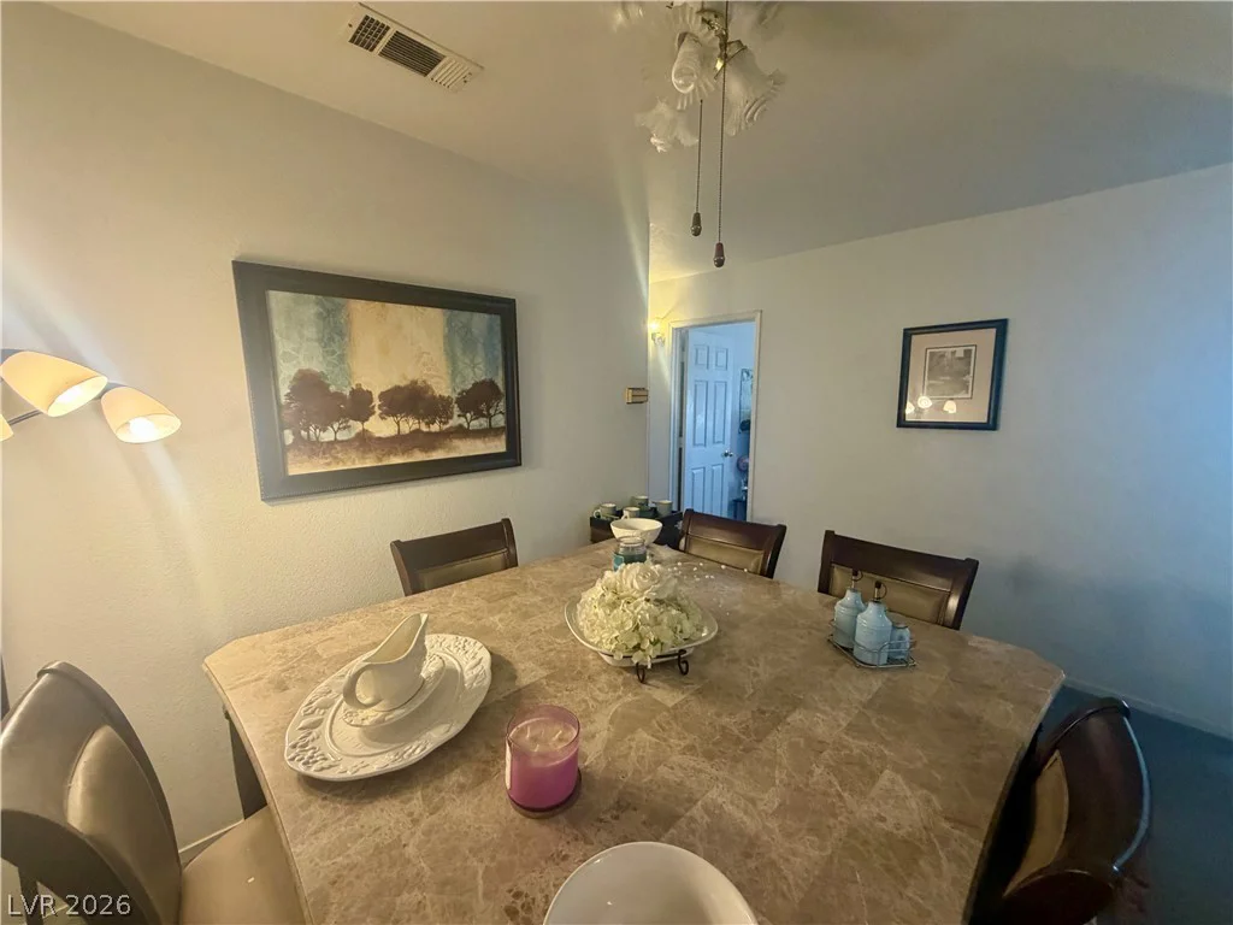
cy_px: 462
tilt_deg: -7.8
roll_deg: -0.6
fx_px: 499
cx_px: 616
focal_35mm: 14
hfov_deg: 102.1
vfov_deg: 85.7
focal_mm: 2.22
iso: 250
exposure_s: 1/60
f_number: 2.2
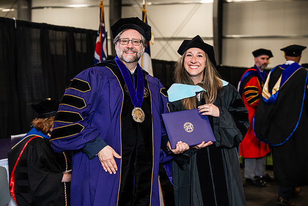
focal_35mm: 70
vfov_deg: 19.5
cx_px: 154
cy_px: 103
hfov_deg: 28.8
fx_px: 599
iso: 1250
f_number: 4.5
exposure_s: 1/200
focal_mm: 70
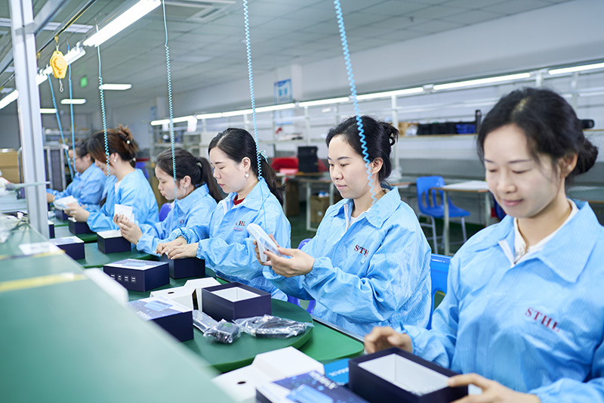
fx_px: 587
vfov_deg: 37.8
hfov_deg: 54.4
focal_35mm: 35
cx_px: 302
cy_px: 202
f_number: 2.2
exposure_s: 1/30
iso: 100
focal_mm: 35
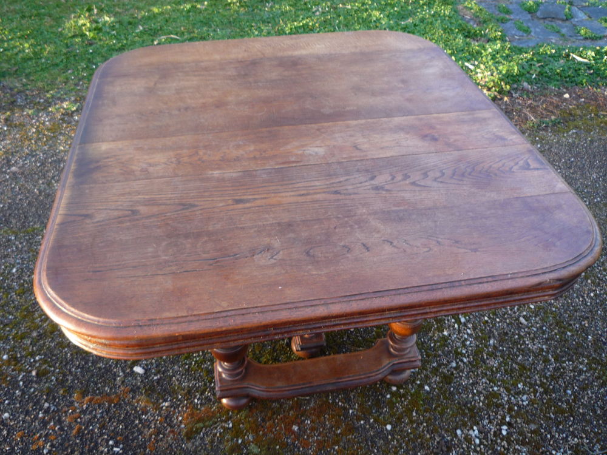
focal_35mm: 30
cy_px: 228
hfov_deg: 60.0
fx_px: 526
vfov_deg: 46.8
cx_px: 304
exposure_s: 1/30
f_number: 3.3
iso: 100
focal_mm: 5.2
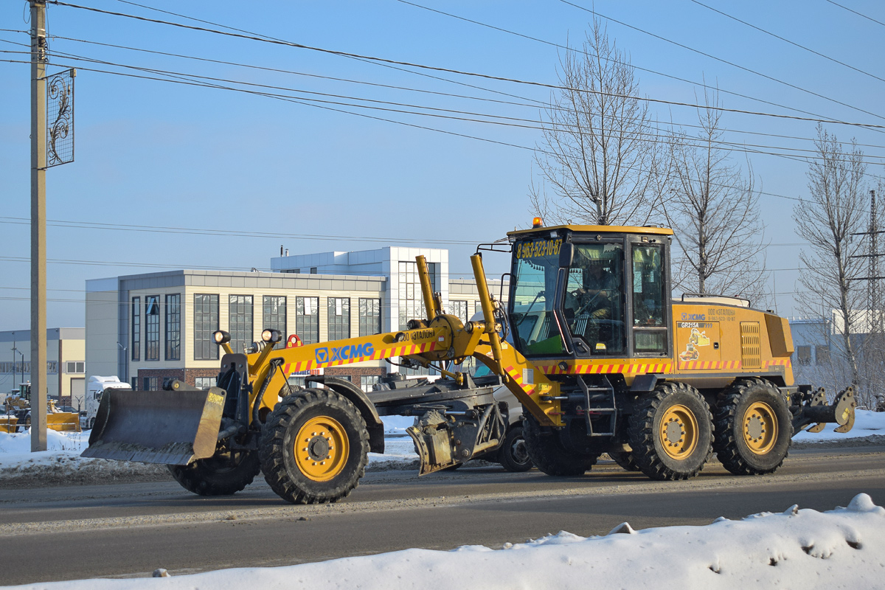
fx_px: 1401
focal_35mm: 57
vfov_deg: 23.8
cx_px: 442
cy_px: 295
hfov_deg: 35.1
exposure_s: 1/640
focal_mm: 38
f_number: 5.6
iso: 200
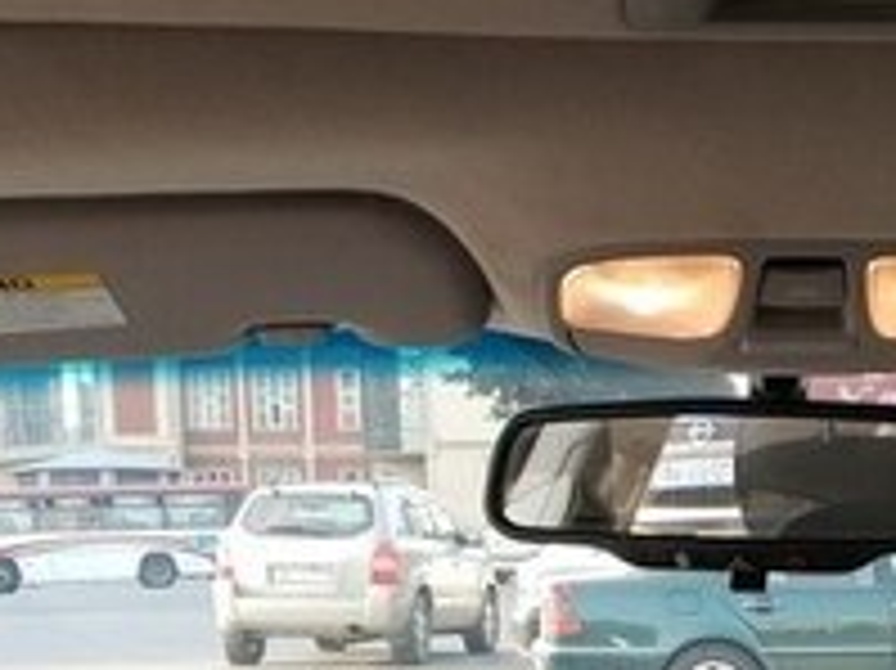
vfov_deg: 13.3
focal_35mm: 106
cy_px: 956
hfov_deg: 18.2
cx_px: 815
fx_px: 2742
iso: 118
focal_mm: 4.5
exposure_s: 1/100
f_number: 2
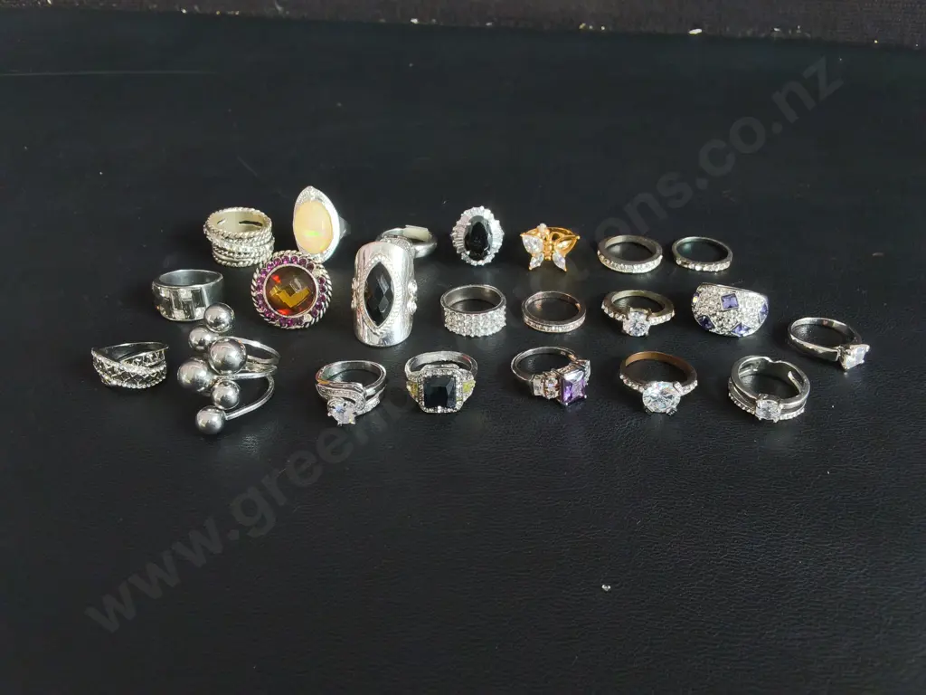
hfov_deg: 65.3
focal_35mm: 27
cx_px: 463
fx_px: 722
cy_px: 348
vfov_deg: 51.4
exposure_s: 1/120
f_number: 2
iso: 100
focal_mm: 2.87
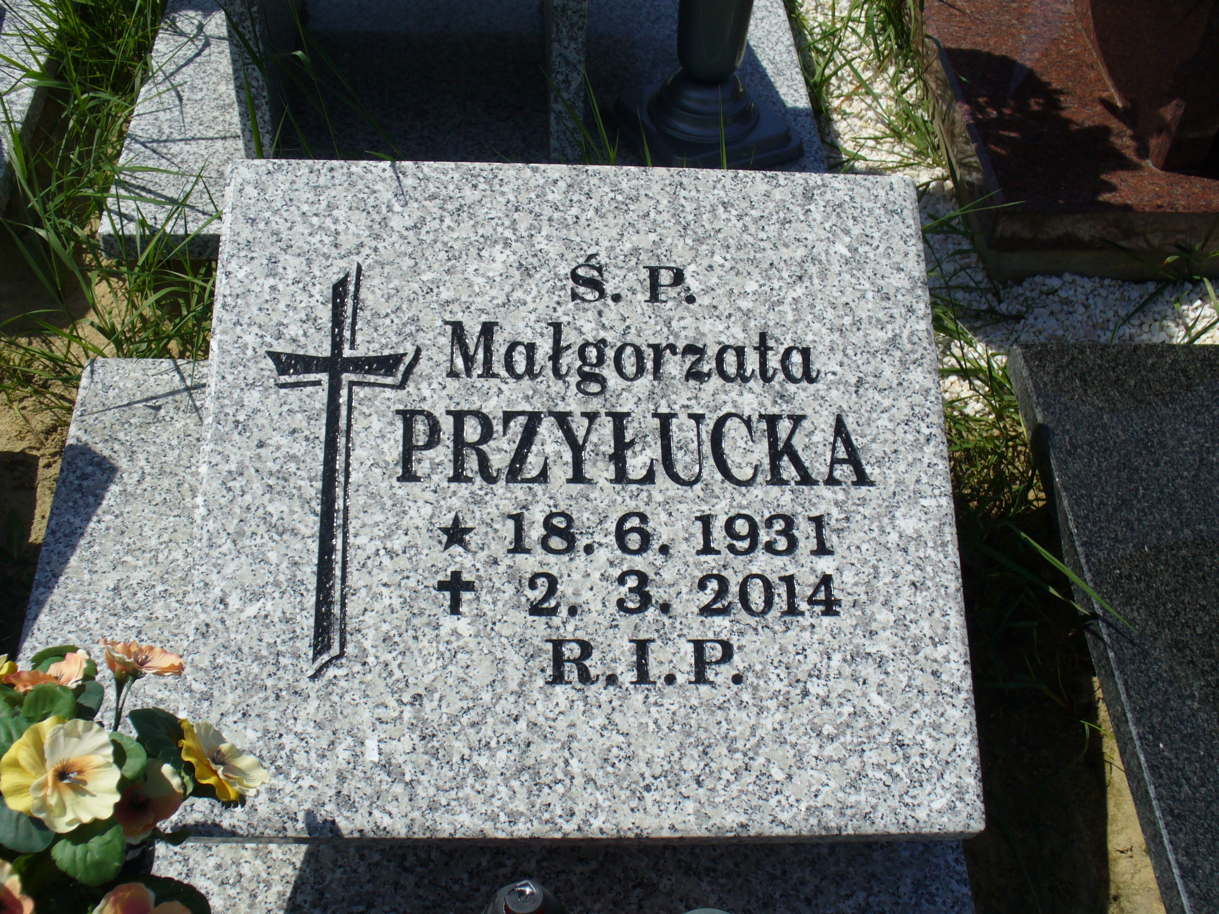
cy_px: 457
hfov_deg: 44.8
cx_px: 610
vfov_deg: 34.3
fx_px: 1479
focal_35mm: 42
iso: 80
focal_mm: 7
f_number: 5.8
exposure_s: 1/500
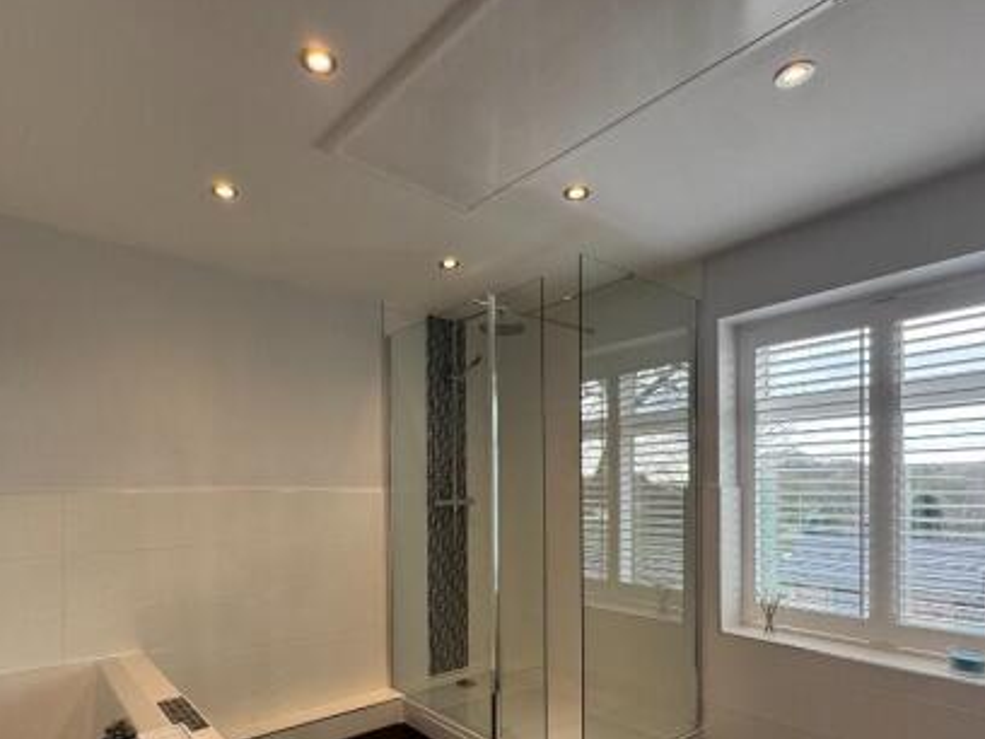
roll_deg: +0.3
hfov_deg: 81.6
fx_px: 569
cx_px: 453
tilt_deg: -1.5
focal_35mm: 20
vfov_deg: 64.1
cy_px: 499
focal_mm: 2.22
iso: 100
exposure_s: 1/99
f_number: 2.2
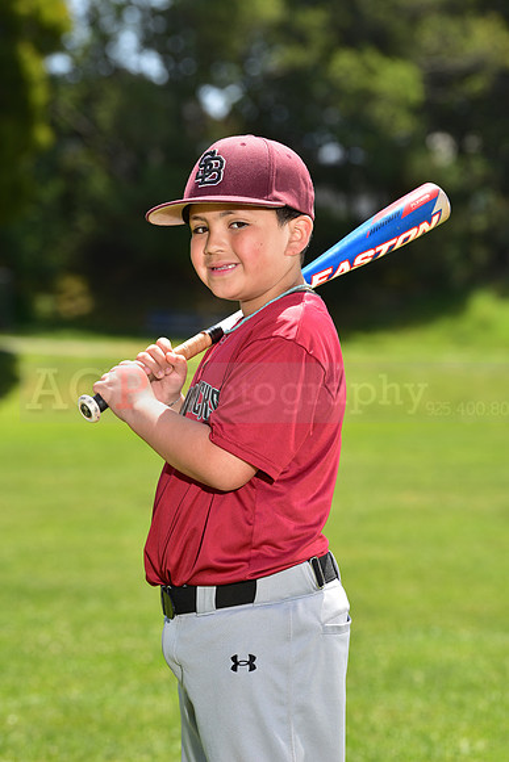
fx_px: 3179
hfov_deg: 9.2
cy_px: 381
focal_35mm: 150
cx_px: 254
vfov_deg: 13.7
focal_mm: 150
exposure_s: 1/200
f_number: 5.6
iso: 80
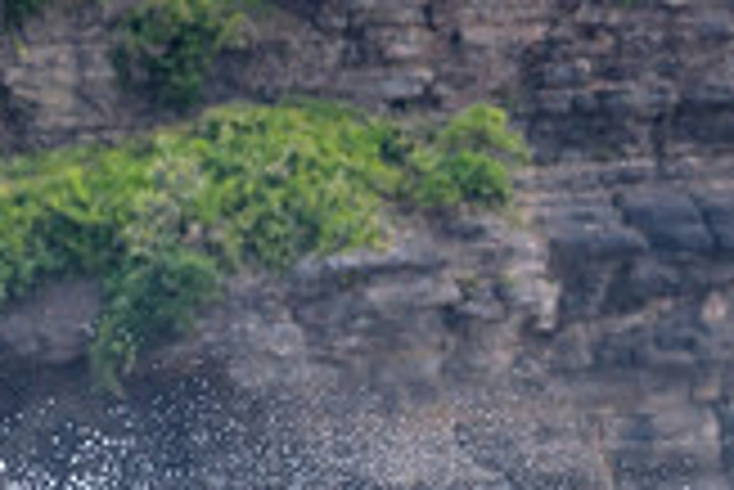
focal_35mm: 1305
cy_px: 781
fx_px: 26631
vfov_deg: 1.1
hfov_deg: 1.6
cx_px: 421
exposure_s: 1/2000
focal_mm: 300
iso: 250
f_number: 5.6
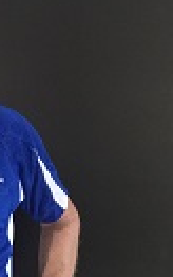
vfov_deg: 22.3
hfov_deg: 13.3
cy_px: 149
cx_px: -89
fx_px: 701
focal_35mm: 93
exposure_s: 1/100
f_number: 1.7
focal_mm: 6.3
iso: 500
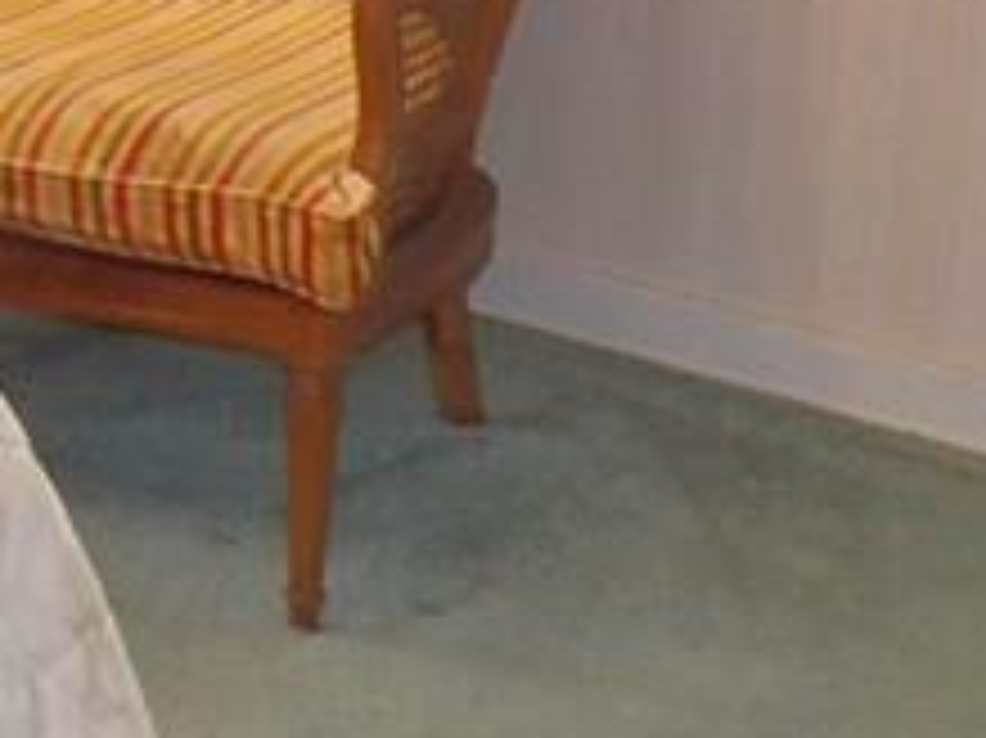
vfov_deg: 10.8
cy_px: -464
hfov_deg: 13.3
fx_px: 3729
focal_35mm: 131
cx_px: -864
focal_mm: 4.9
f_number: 2.8
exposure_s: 1/30
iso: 125
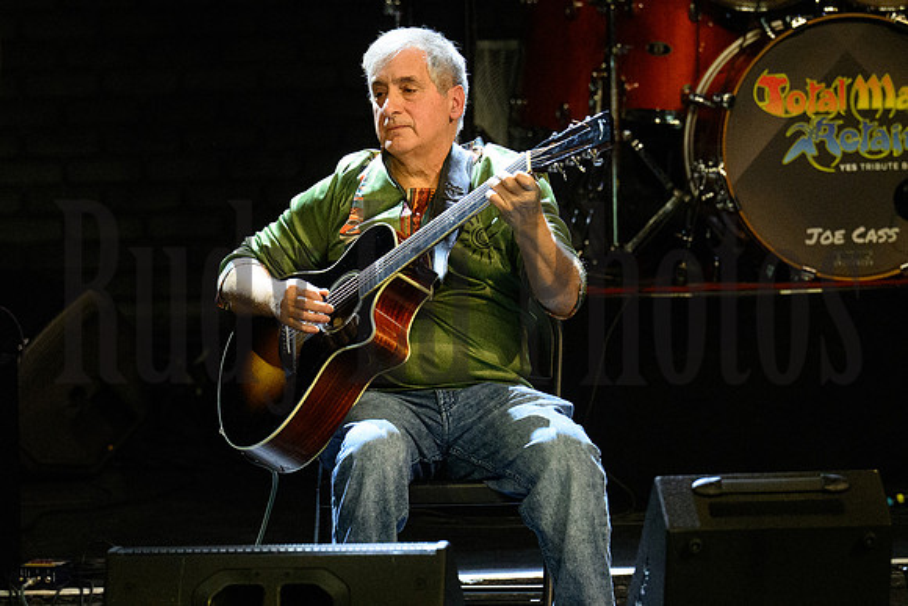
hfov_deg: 6.9
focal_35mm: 300
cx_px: 454
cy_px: 303
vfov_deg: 4.6
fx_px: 7568
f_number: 4
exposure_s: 1/400
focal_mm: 200
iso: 12800
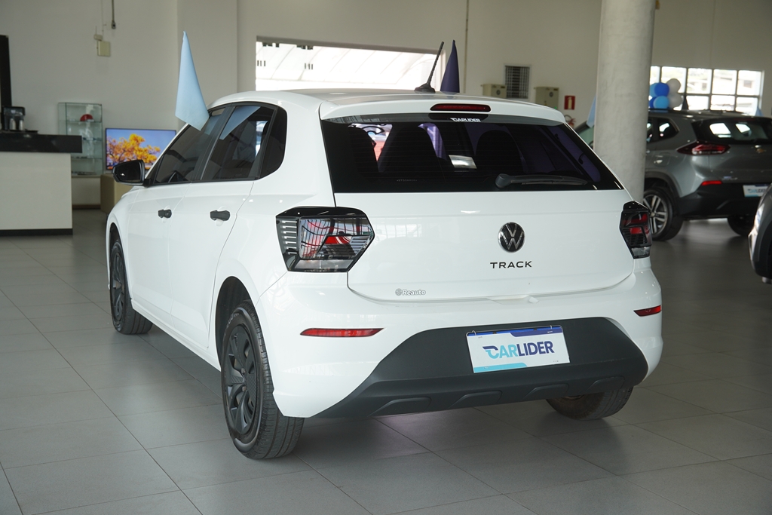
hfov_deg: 43.6
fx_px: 965
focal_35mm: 45
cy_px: 258
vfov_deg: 29.9
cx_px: 386
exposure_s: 1/100
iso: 200
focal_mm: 30
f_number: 4
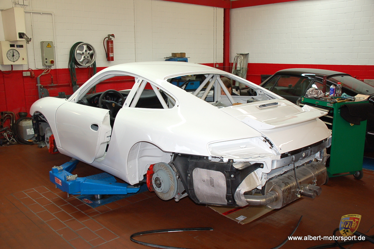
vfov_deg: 38.3
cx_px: 187
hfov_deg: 55.1
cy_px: 124
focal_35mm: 34
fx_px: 358
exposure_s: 1/60
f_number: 3.5
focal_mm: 23
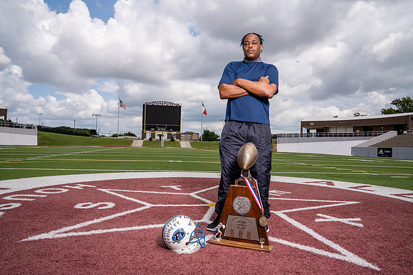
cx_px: 206
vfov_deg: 53.2
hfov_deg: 73.7
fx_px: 275
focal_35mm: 24
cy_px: 138
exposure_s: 1/200
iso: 125
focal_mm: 24
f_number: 11
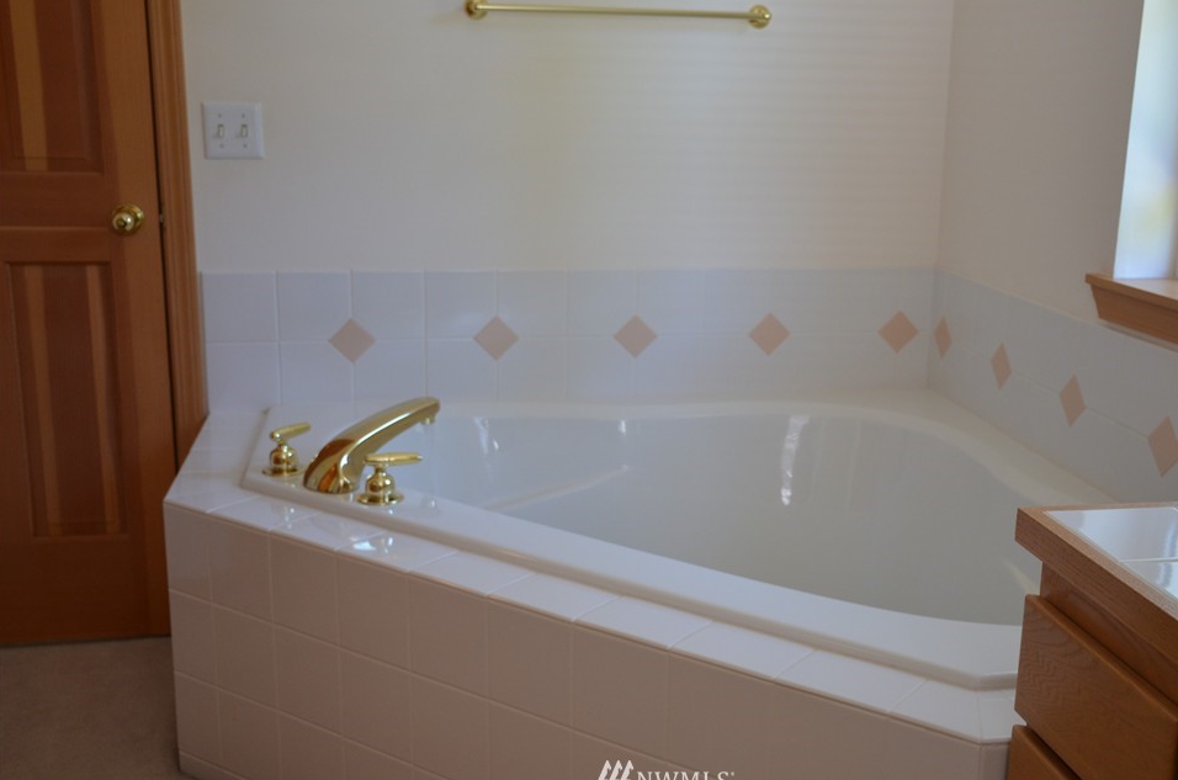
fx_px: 1339
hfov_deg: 47.4
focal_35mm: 41
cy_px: 378
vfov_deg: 32.5
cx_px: 666
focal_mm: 24
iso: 450
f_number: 4
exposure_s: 1/60
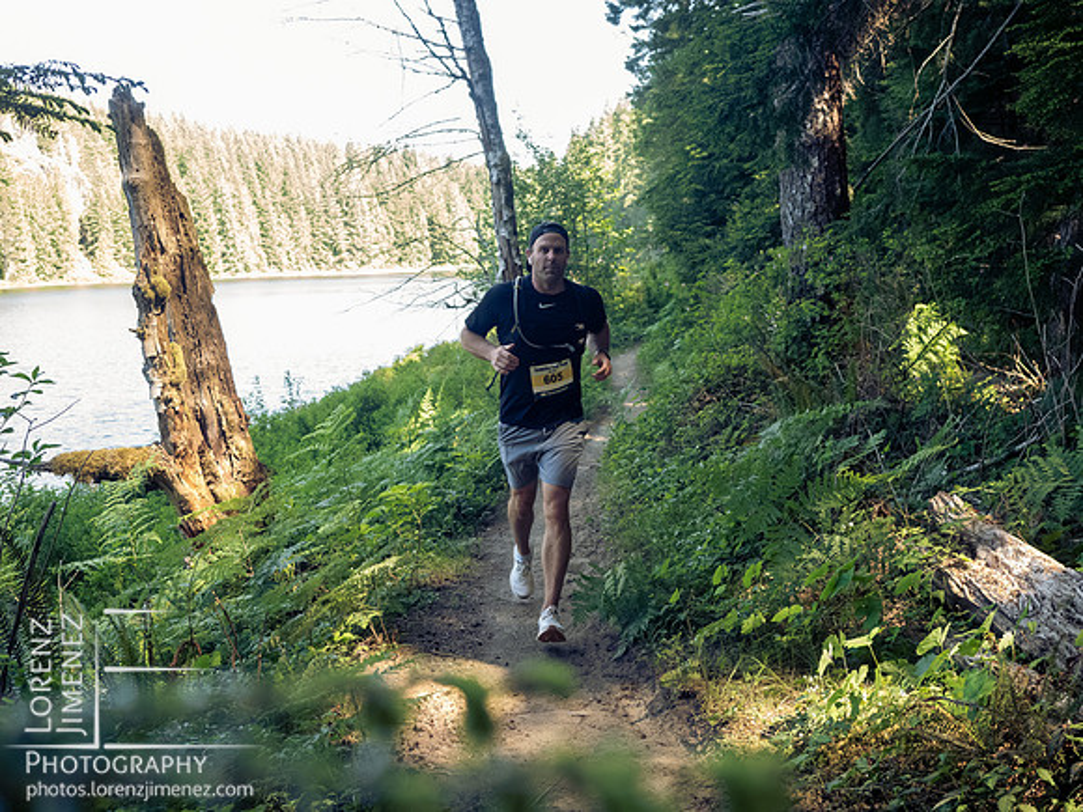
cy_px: 406
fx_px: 1064
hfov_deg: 54.0
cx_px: 542
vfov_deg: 41.8
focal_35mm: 34
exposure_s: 1/1000
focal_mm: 17
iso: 3200
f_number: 2.8
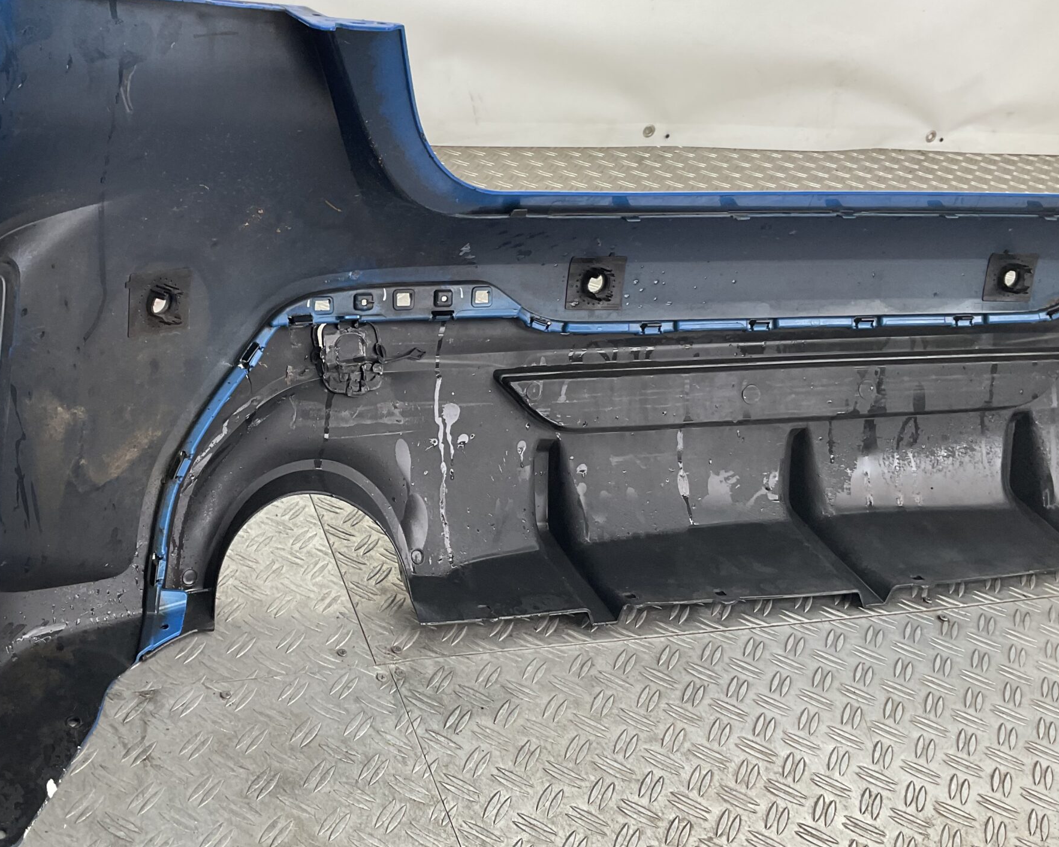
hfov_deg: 44.3
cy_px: 390
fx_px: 1285
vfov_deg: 36.5
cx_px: 376
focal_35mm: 41
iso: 32
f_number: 1.8
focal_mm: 3
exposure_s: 1/100
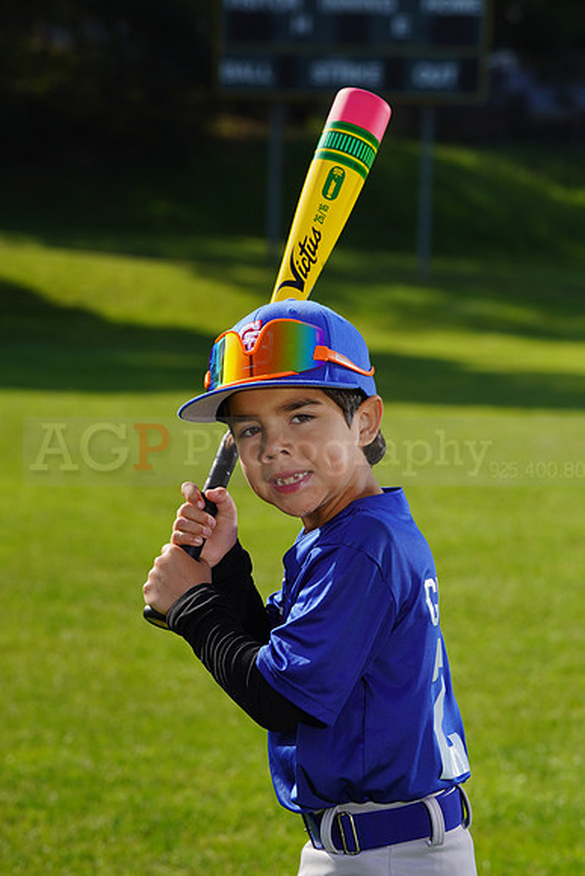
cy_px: 438
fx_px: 4117
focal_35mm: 169
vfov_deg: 12.2
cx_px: 292
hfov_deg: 8.1
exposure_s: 1/250
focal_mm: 169
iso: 100
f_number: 10
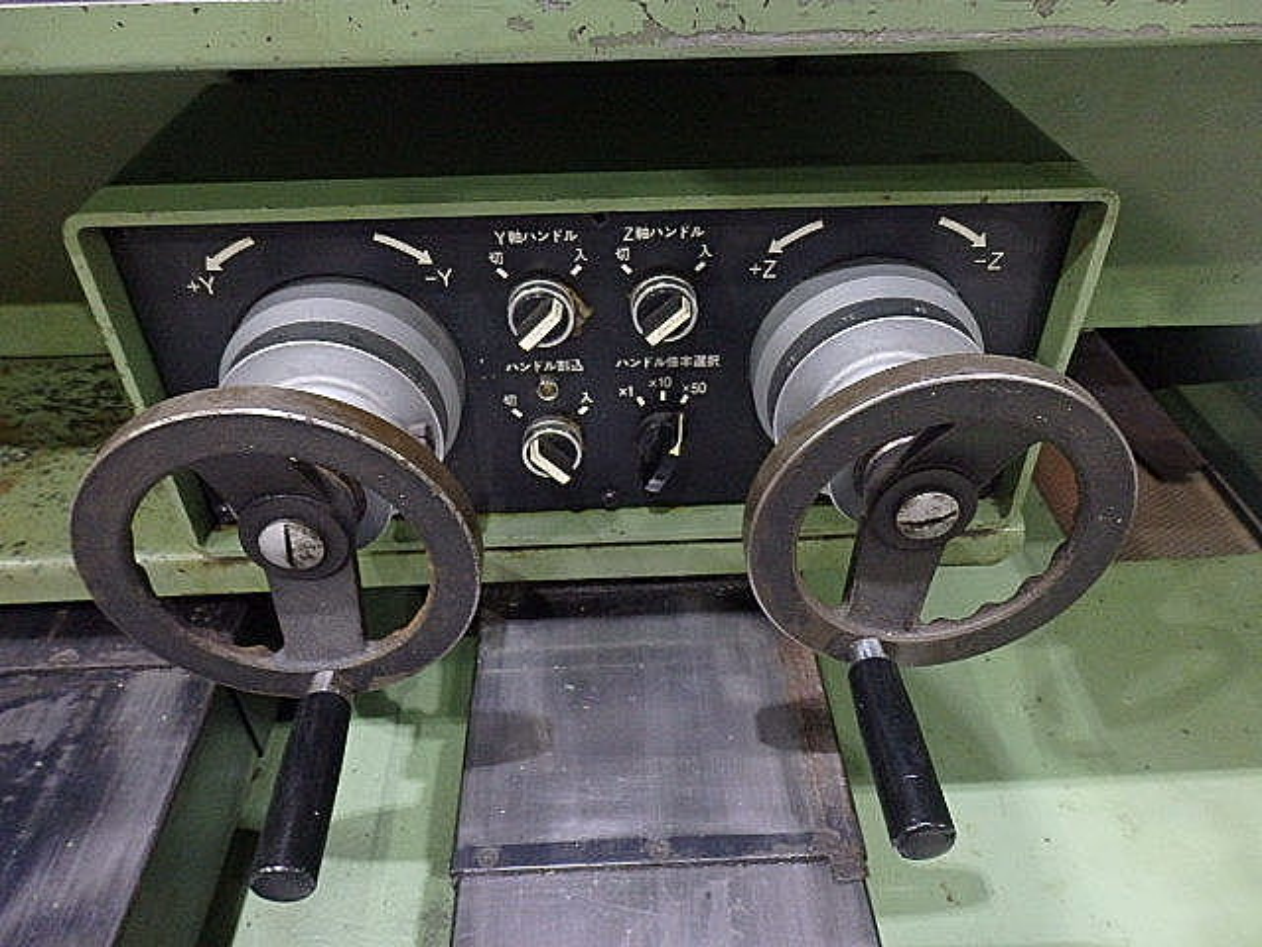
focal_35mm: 25
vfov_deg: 54.9
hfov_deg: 69.4
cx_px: 631
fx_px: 911
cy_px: 474
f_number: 3
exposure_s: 1/20
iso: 800
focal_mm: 4.5
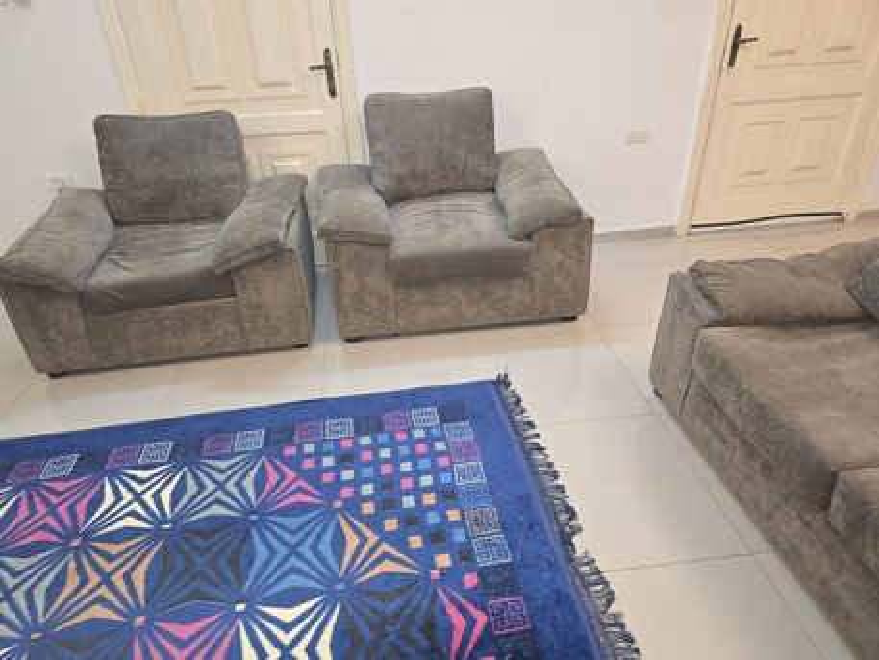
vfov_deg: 58.9
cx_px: 440
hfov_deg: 73.9
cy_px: 330
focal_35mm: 23
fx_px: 584
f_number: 1.7
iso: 160
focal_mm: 6.3
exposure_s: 1/12
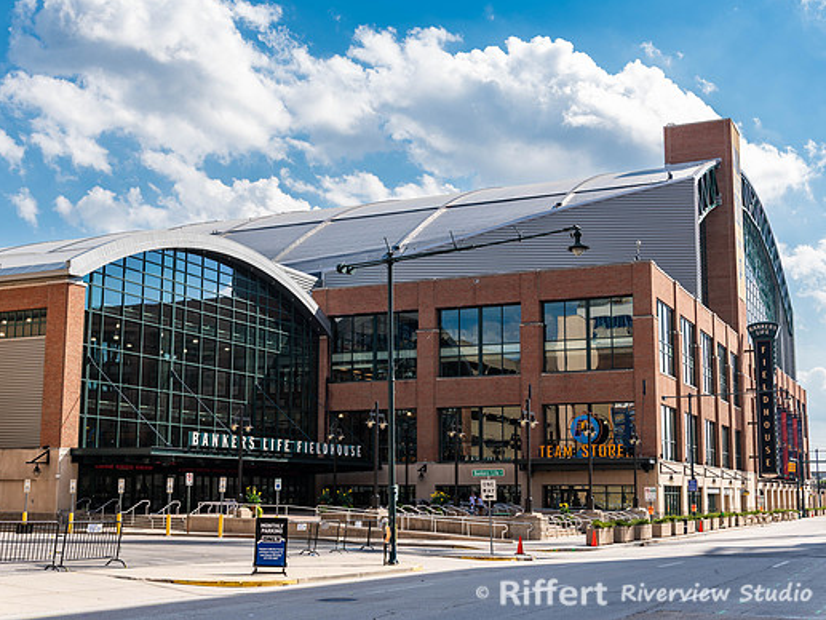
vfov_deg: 32.2
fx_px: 1074
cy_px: 333
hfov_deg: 42.1
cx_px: 412
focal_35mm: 45
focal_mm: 38
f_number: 8
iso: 72
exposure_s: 1/160
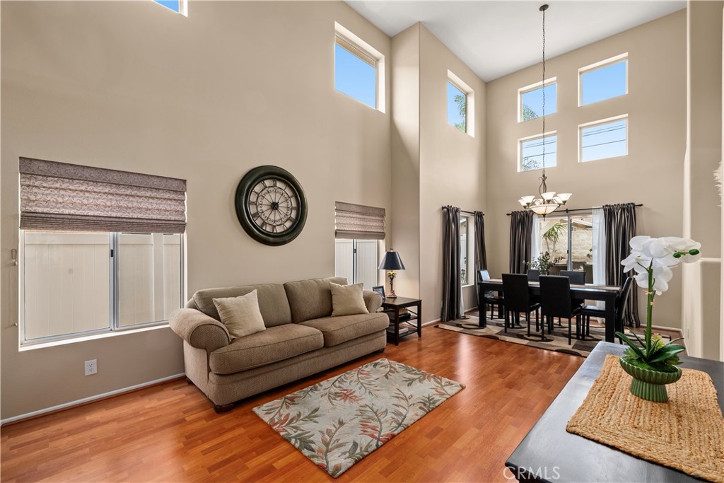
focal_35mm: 14
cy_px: 242
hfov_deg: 104.2
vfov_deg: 81.2
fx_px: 282
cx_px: 362
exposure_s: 1
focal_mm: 14
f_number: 11
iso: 40
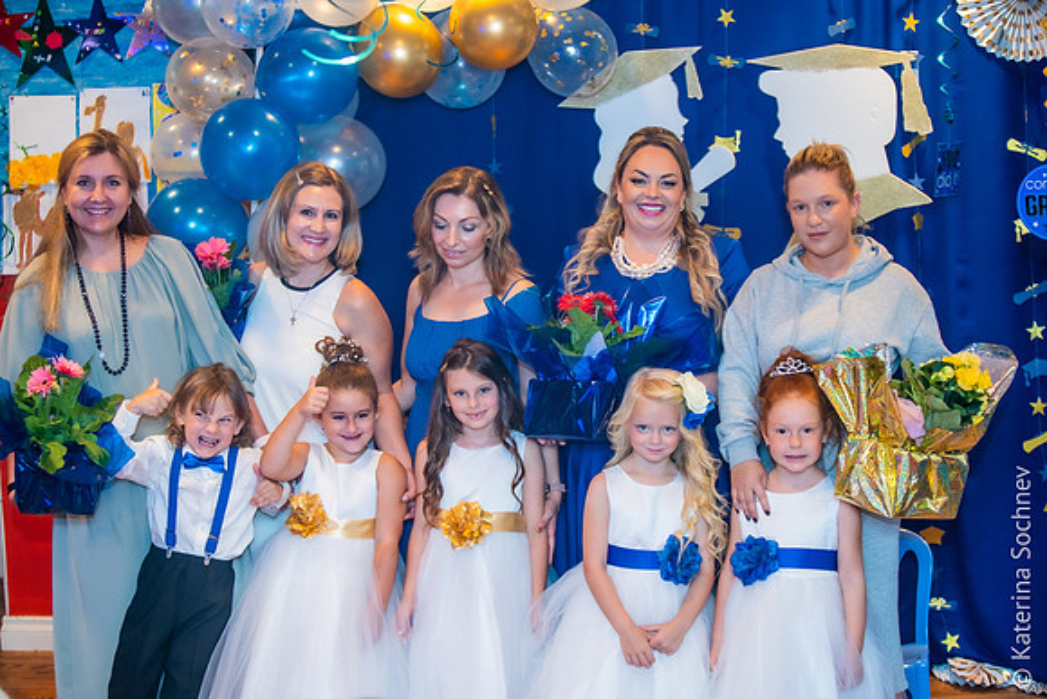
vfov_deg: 19.5
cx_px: 524
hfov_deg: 28.8
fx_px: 2036
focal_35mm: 70
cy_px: 350
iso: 1600
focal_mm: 70
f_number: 2.8
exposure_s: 1/125
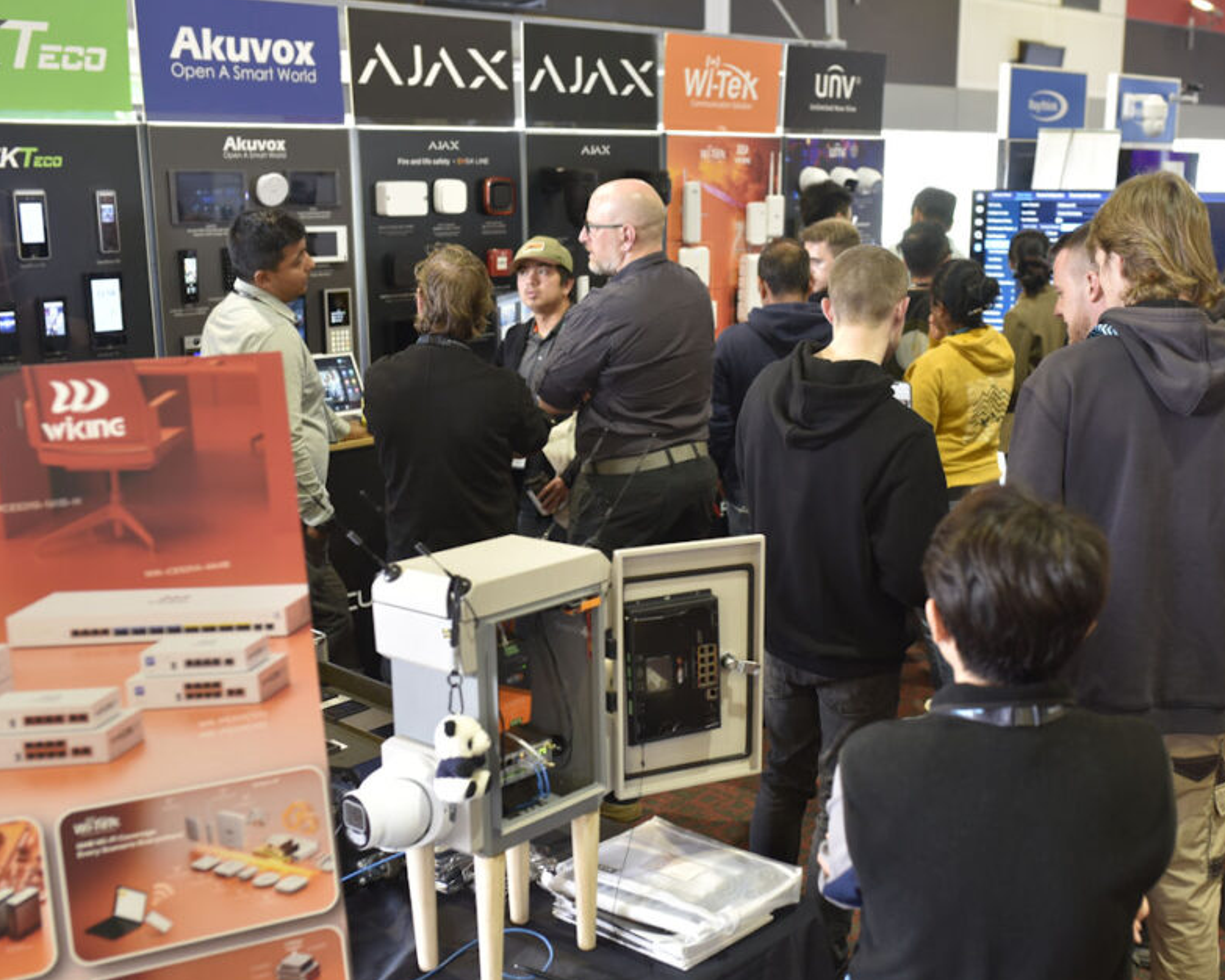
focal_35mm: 43
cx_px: 735
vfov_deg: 34.9
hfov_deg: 42.7
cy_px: 510
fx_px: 1559
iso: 800
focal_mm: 35
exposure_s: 1/60
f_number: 3.2
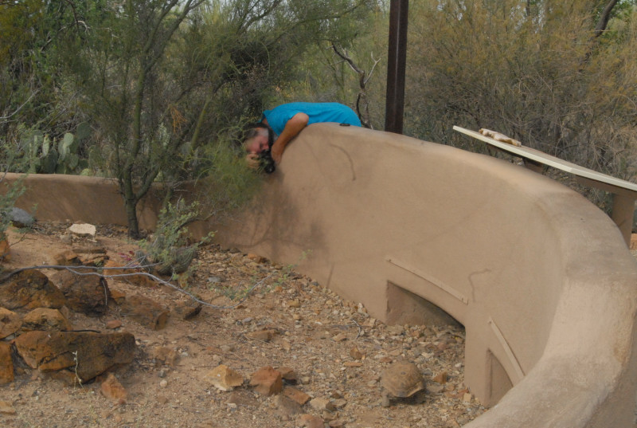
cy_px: 214
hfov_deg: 41.0
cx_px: 318
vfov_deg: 28.2
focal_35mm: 48
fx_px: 851
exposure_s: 1/250
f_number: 25
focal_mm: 32
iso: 1600
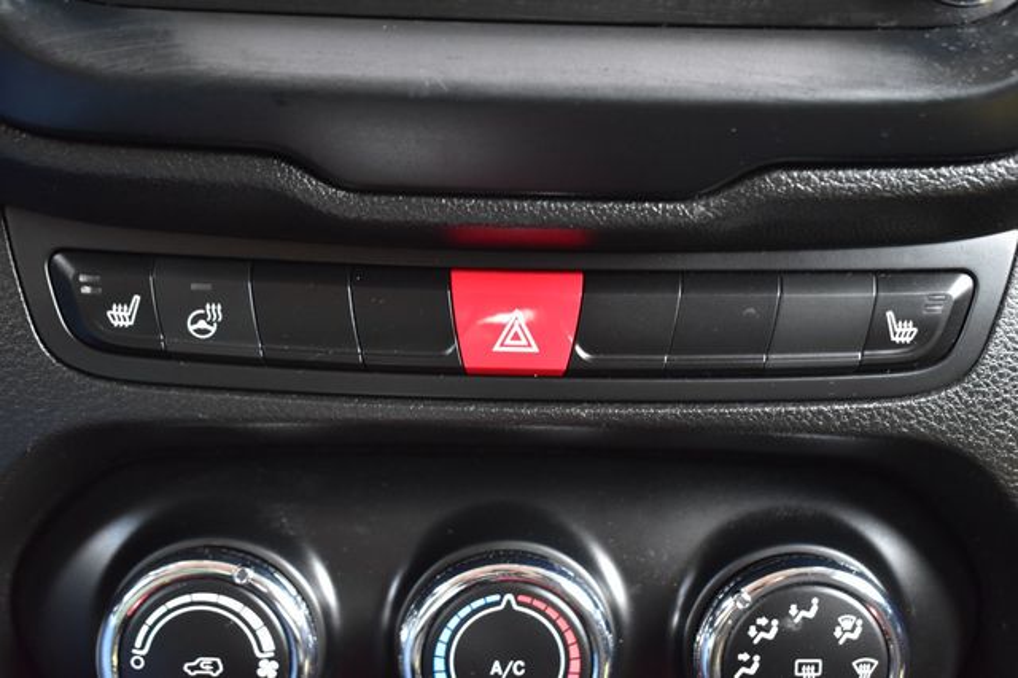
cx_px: 509
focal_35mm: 51
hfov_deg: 38.9
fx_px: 1441
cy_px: 339
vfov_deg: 26.5
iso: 1600
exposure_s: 1/15
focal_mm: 34
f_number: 5.6
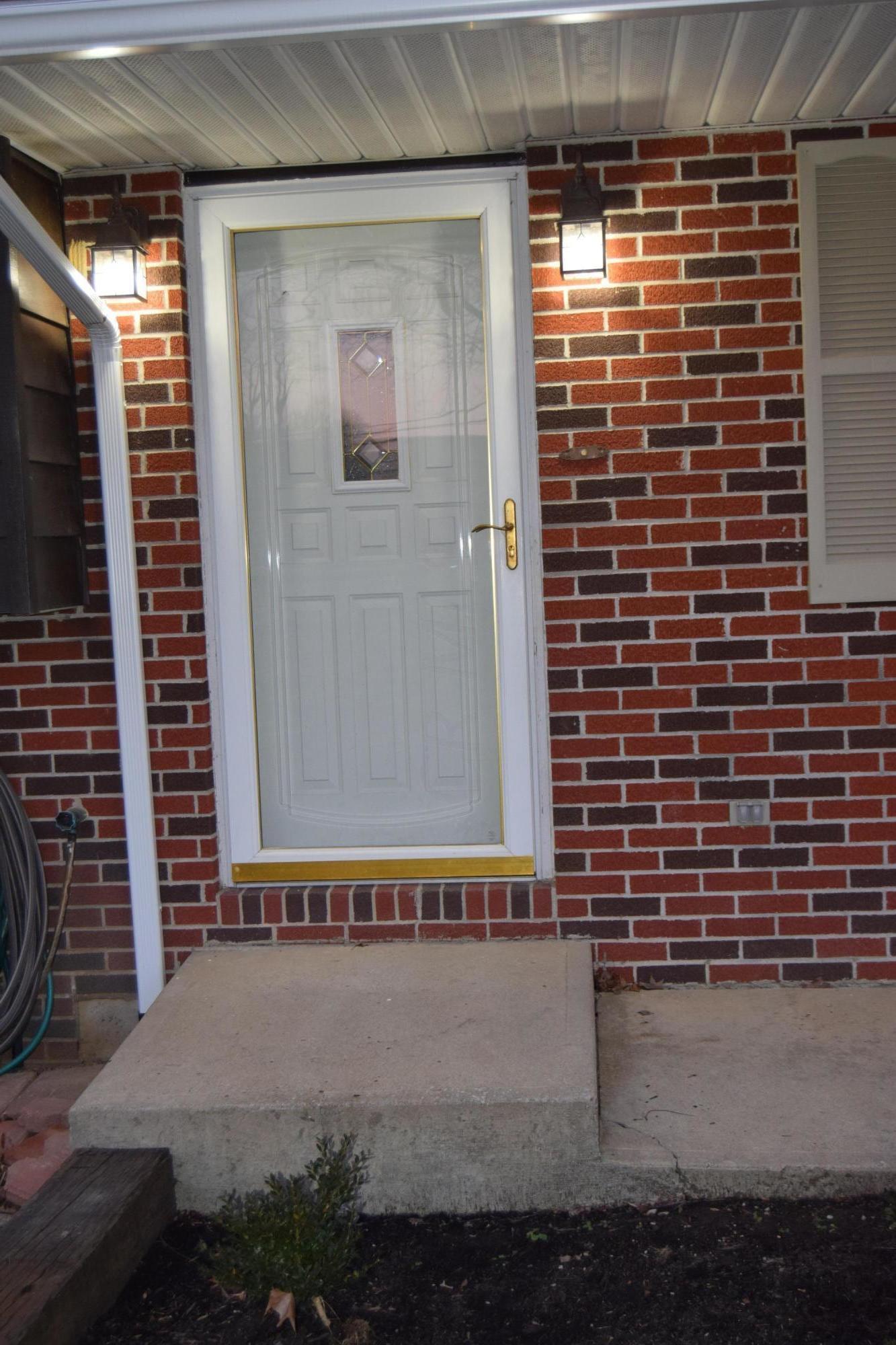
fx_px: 1680
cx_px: 448
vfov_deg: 43.6
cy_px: 672
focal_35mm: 45
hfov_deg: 29.9
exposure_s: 1/100
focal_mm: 30
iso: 800
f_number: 5
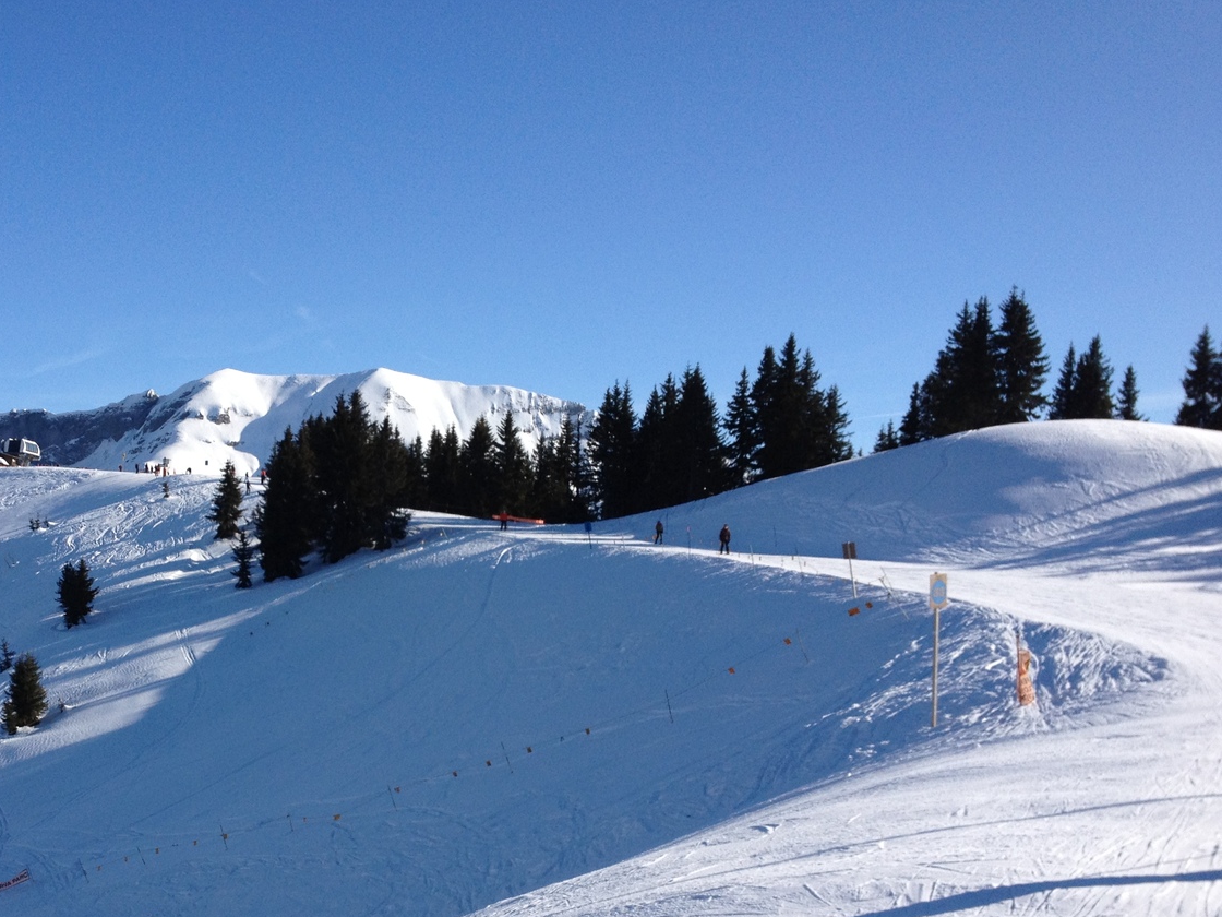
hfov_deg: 37.6
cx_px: 371
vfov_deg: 28.9
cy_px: 633
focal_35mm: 50
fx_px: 1765
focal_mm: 4.28
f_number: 2.4
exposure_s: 1/2513
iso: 64
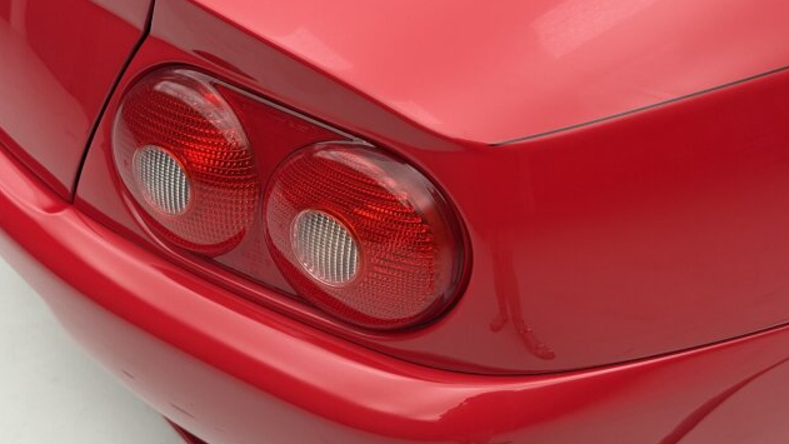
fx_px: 1109
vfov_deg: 22.6
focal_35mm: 53
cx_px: 394
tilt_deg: -39.2
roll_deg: +6.5
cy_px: 173
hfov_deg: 39.2
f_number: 1.78
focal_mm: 6.76
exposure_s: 1/99
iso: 250
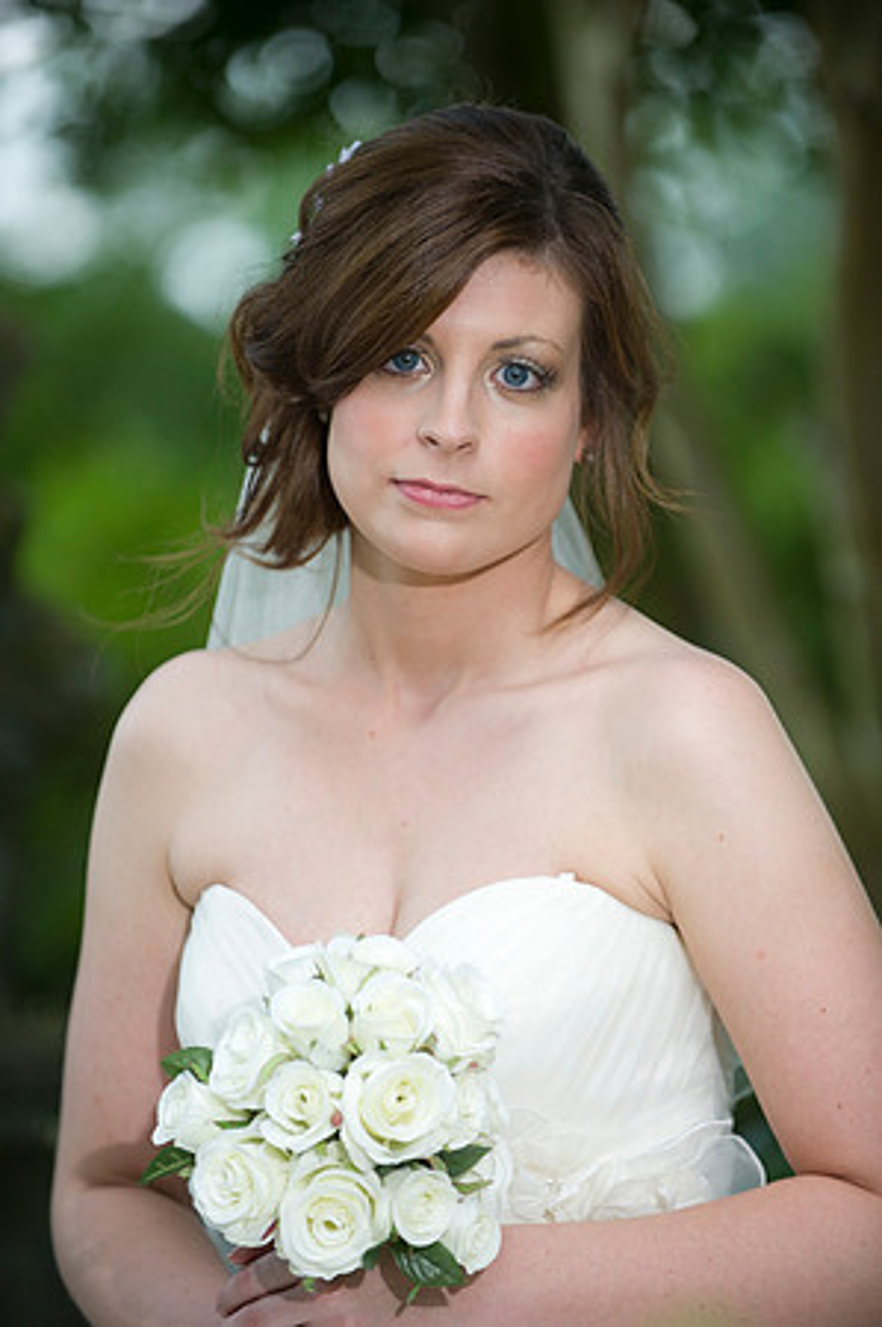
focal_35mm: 160
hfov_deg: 8.6
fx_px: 5893
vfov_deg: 12.9
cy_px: 664
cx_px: 441
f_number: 2.8
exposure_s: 1/640
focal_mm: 160
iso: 500
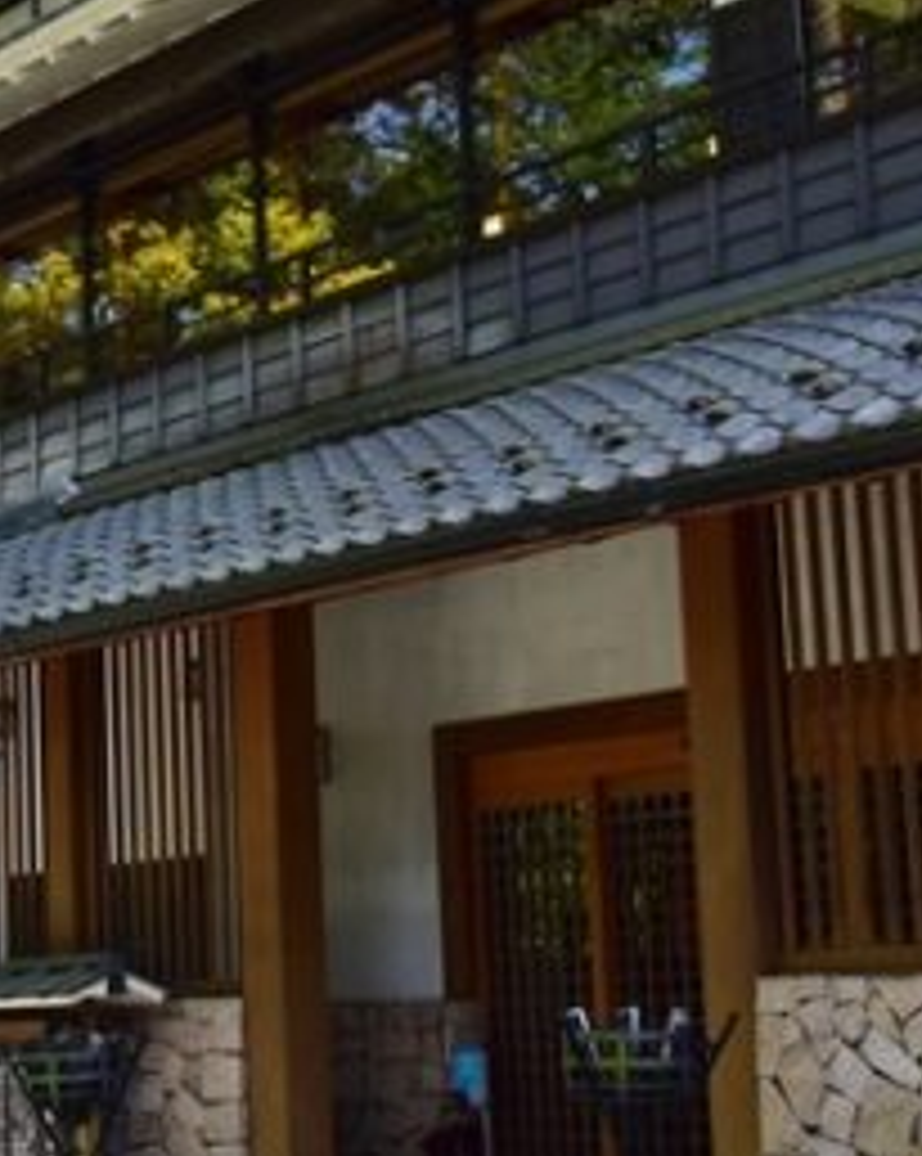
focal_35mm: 79
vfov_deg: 24.2
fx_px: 2699
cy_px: 576
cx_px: -27
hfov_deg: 18.8
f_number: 9
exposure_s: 1/160
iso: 400
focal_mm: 24
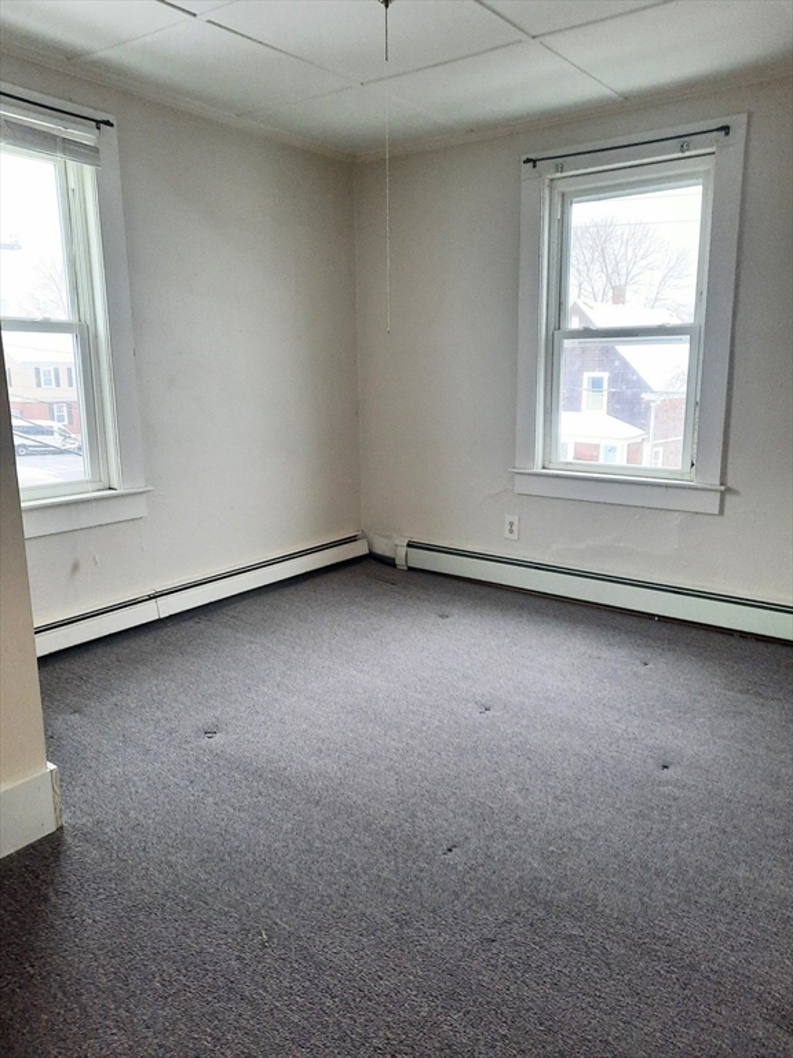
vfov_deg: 69.4
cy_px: 529
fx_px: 764
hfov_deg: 54.9
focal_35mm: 25
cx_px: 396
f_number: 2
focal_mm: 4.6
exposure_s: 1/50
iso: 320
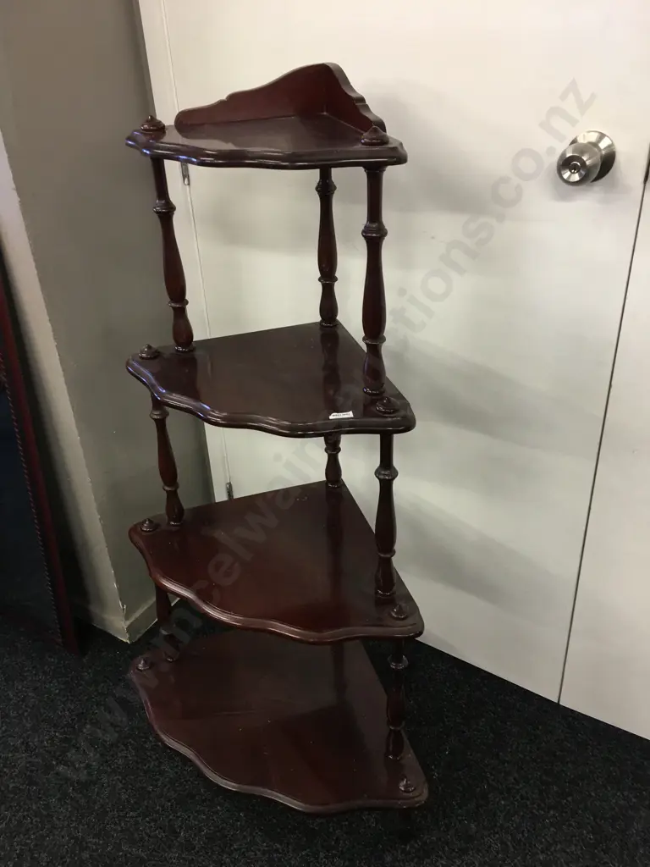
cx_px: 325
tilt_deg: -28.6
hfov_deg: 48.2
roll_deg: +3.1
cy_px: 434
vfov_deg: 61.7
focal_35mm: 29
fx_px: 726
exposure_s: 1/17
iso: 64
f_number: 2.2
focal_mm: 4.15
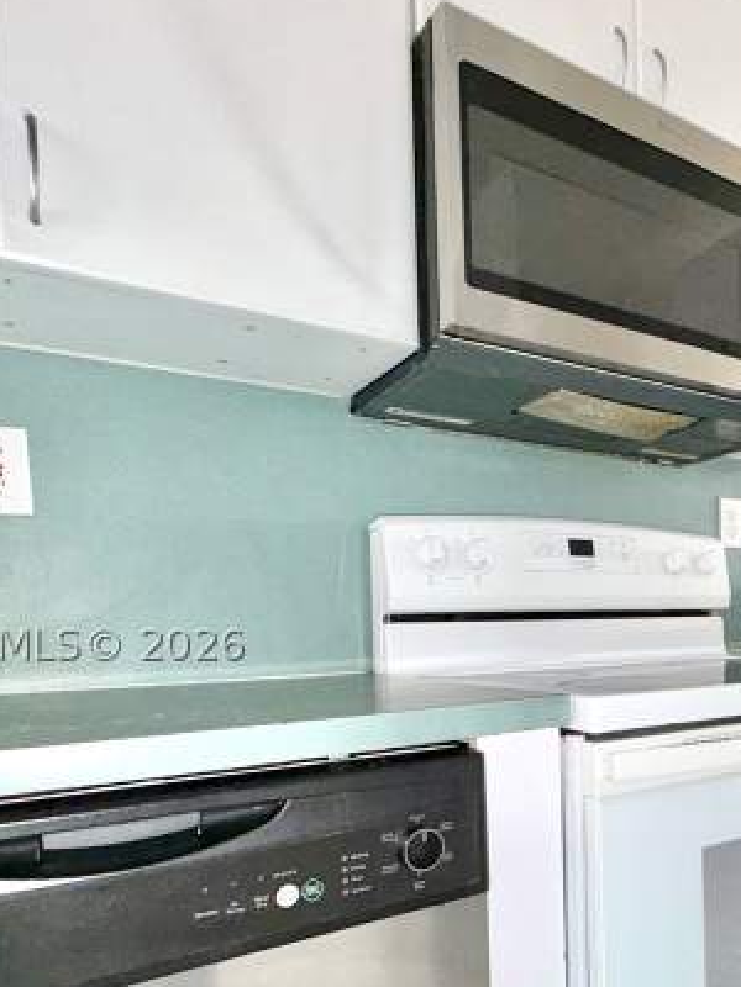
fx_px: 799
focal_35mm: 28
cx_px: 622
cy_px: 644
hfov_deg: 46.4
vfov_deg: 62.1
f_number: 2.2
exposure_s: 1/60
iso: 200
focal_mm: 2.22
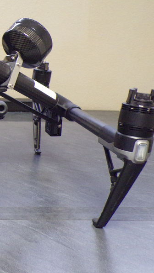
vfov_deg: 40.6
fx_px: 371
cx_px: -42
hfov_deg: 21.4
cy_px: 129
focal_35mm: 51
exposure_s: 1/17
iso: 514
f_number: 3.1
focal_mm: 5
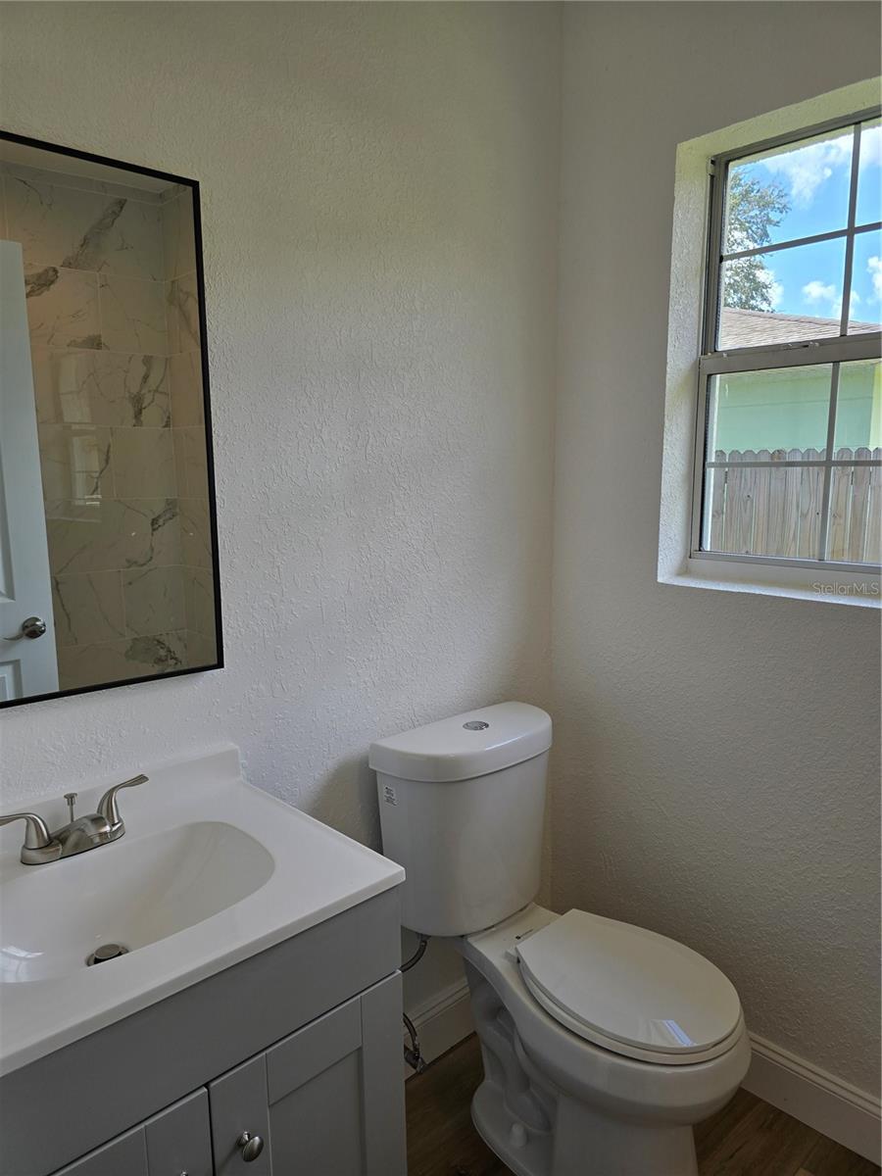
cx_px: 441
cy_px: 588
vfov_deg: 73.9
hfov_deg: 58.9
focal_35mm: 23
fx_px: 781
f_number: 1.7
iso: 12
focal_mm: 6.3
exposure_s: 1/197
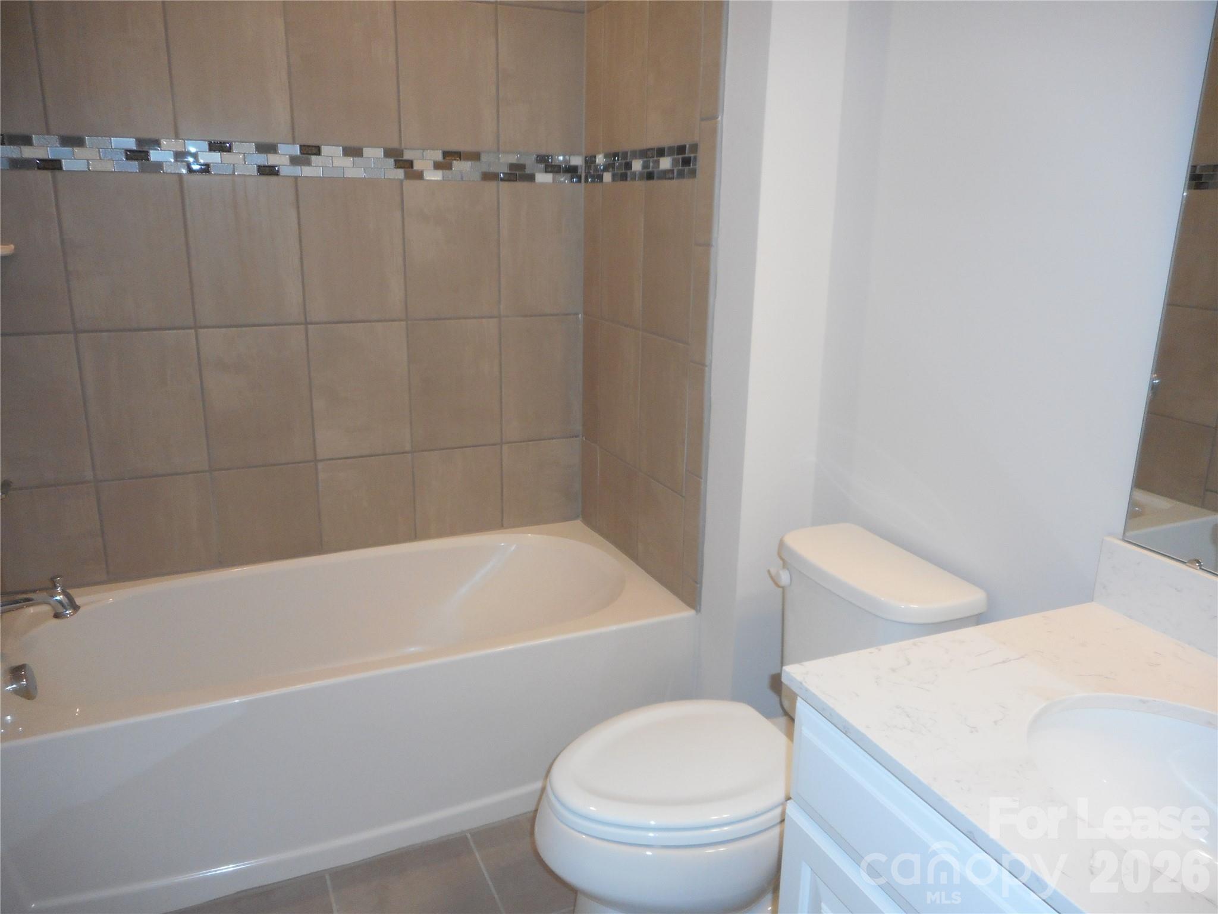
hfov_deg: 69.4
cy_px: 457
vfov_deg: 54.9
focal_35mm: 25
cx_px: 609
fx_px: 880
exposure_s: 1/25
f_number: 3.7
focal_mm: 4.5
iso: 200
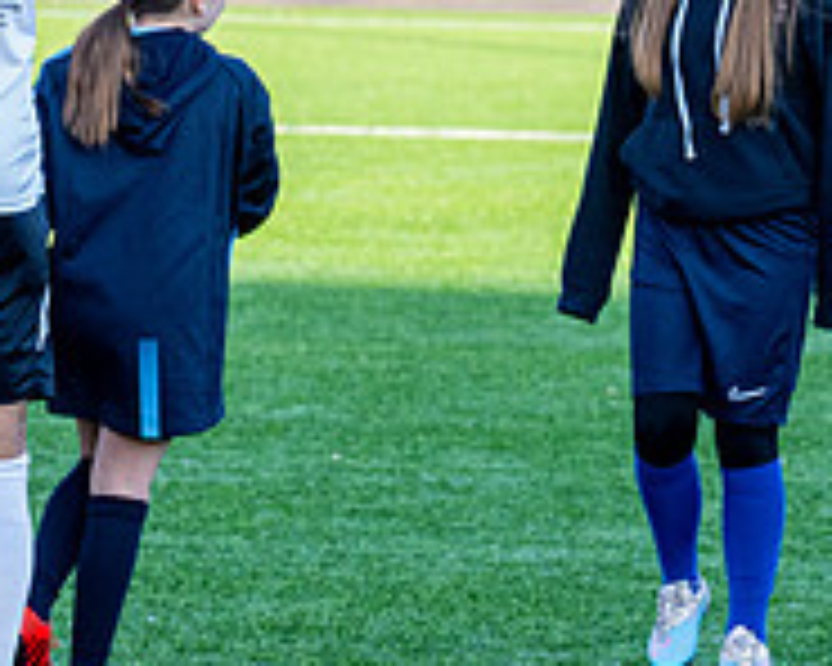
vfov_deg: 3.8
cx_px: -323
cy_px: 422
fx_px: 10120
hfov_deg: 4.7
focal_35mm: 411
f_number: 5
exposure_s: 1/500
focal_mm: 99
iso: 1000
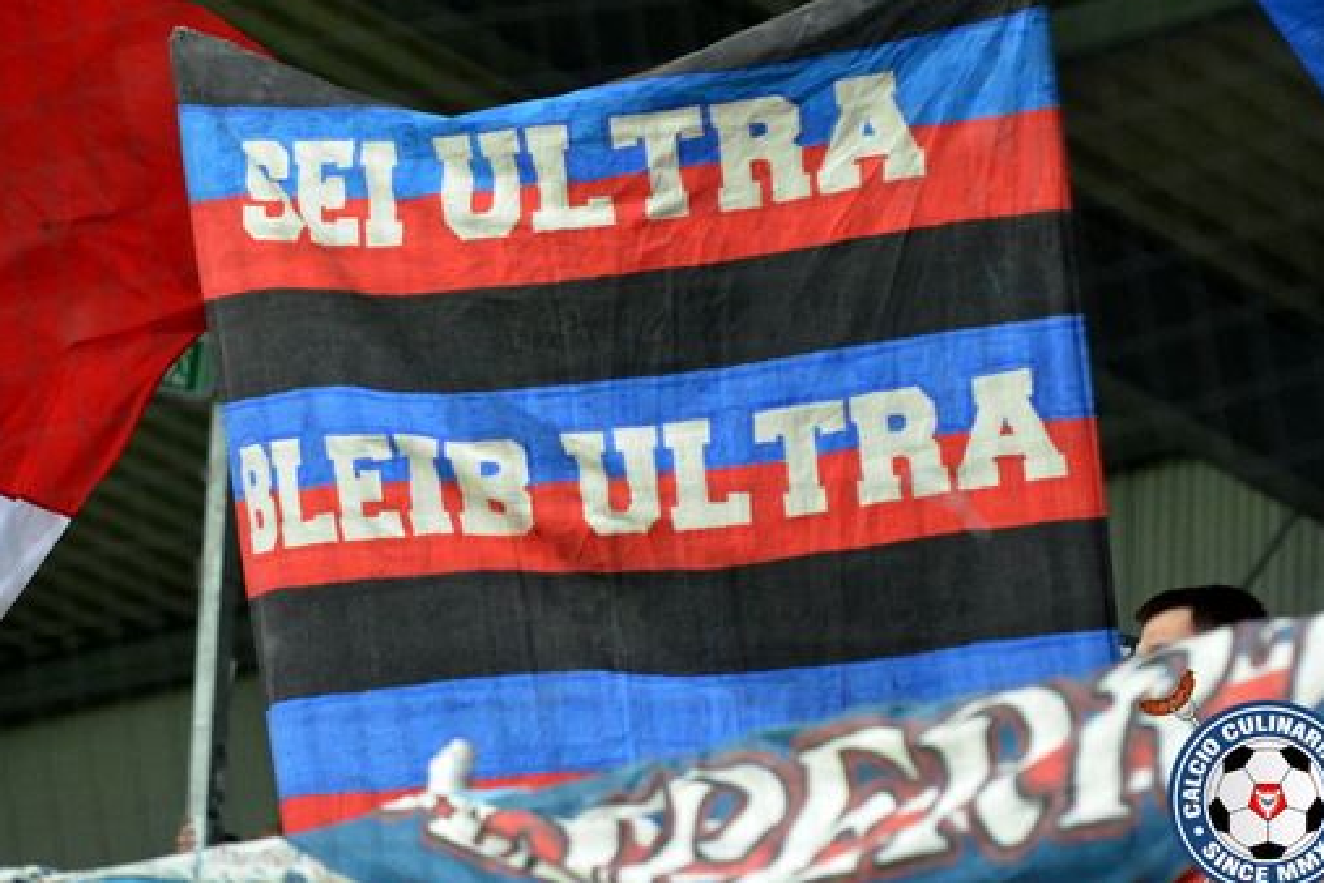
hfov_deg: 14.2
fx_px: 5332
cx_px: 697
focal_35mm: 145
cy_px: 455
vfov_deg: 9.5
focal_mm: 86
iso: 1600
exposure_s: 1/400
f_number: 2.8
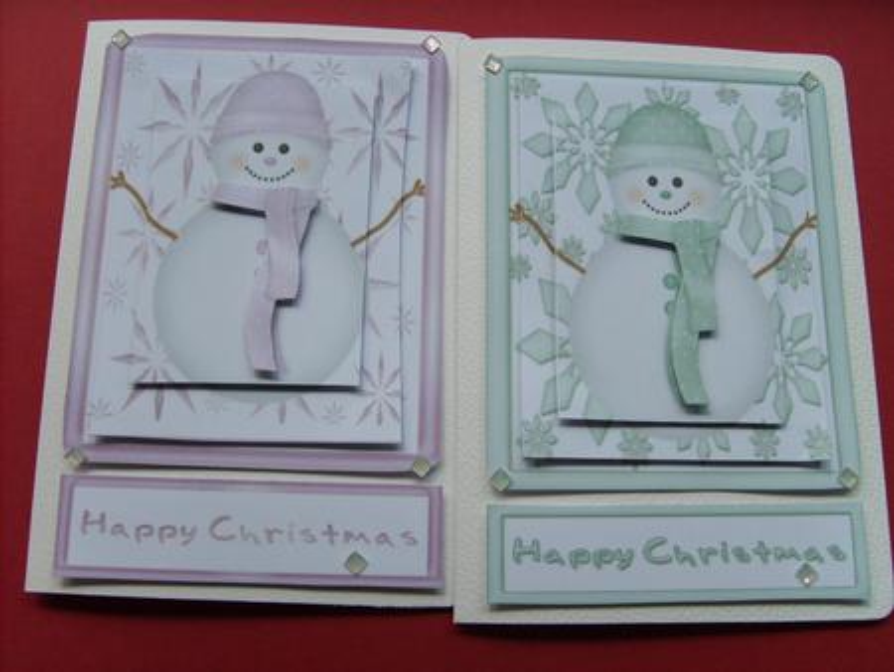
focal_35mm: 35
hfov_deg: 52.6
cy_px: 336
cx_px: 447
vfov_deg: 40.7
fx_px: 904
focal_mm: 5.8
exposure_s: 1/250
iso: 50
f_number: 2.8
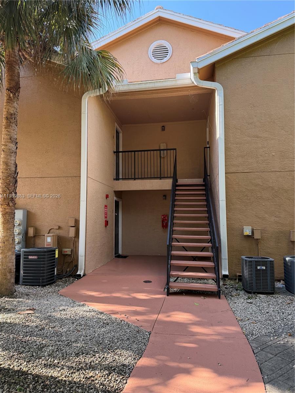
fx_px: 273
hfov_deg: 56.8
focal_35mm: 24
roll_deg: +0.1
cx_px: 148
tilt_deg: +7.0
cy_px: 196
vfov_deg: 71.6
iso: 100
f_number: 1.78
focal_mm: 6.76
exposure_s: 1/344
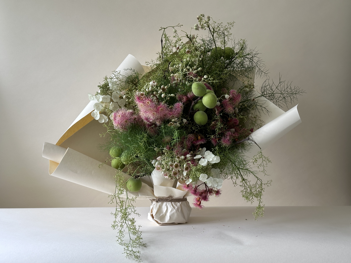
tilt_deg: -4.9
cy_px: 132
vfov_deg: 30.3
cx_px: 176
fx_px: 487
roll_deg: +0.2
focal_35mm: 48
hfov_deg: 39.7
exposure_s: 1/121
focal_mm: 6.86
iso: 50
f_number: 1.78
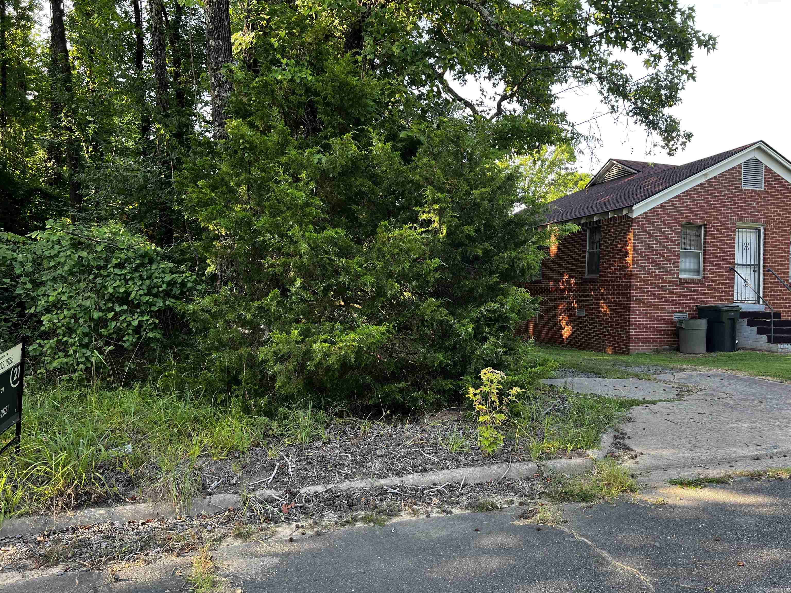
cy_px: 296
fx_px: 594
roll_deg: -3.0
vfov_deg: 53.1
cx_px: 396
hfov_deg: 67.3
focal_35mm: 26
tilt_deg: +0.1
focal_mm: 5.7
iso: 40
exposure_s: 1/171
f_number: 1.5
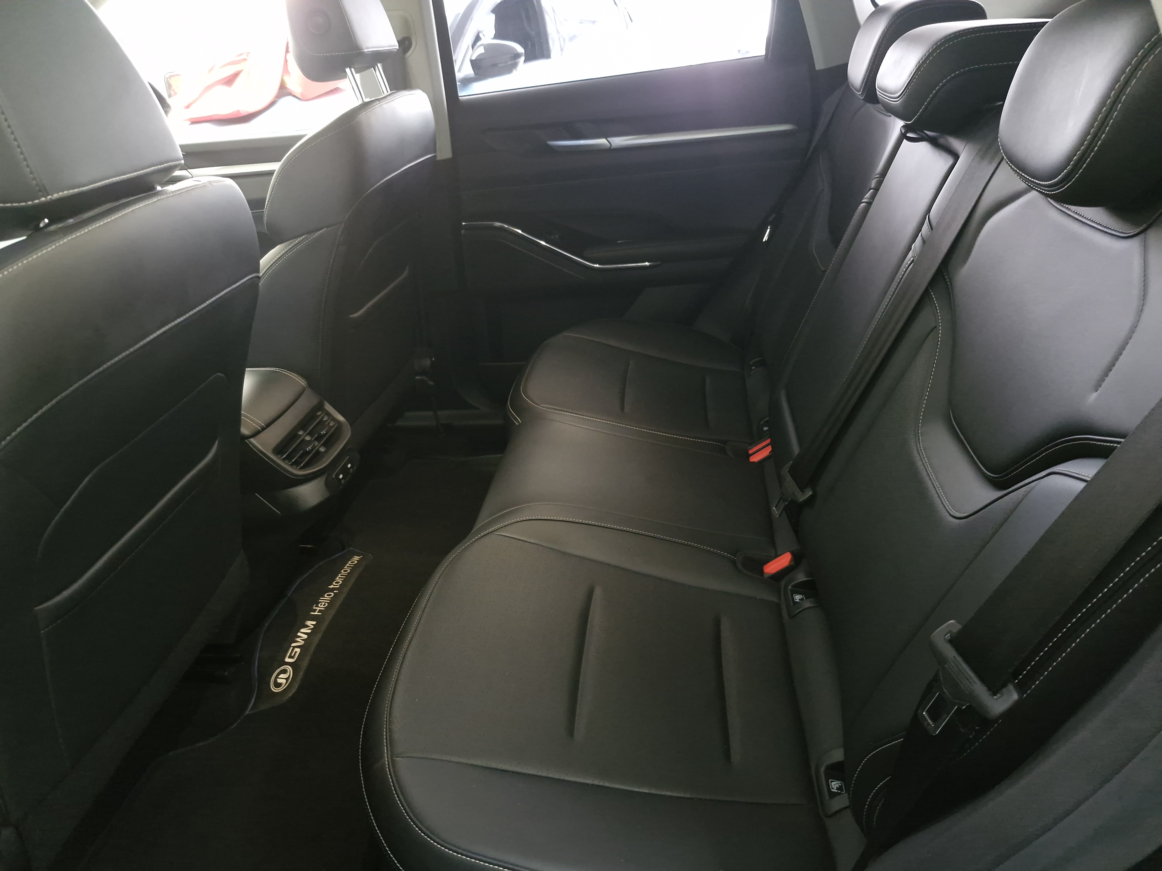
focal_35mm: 23
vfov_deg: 58.9
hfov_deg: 73.9
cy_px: 436
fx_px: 772
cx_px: 581
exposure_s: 1/12
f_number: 1.8
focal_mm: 5.54
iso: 640
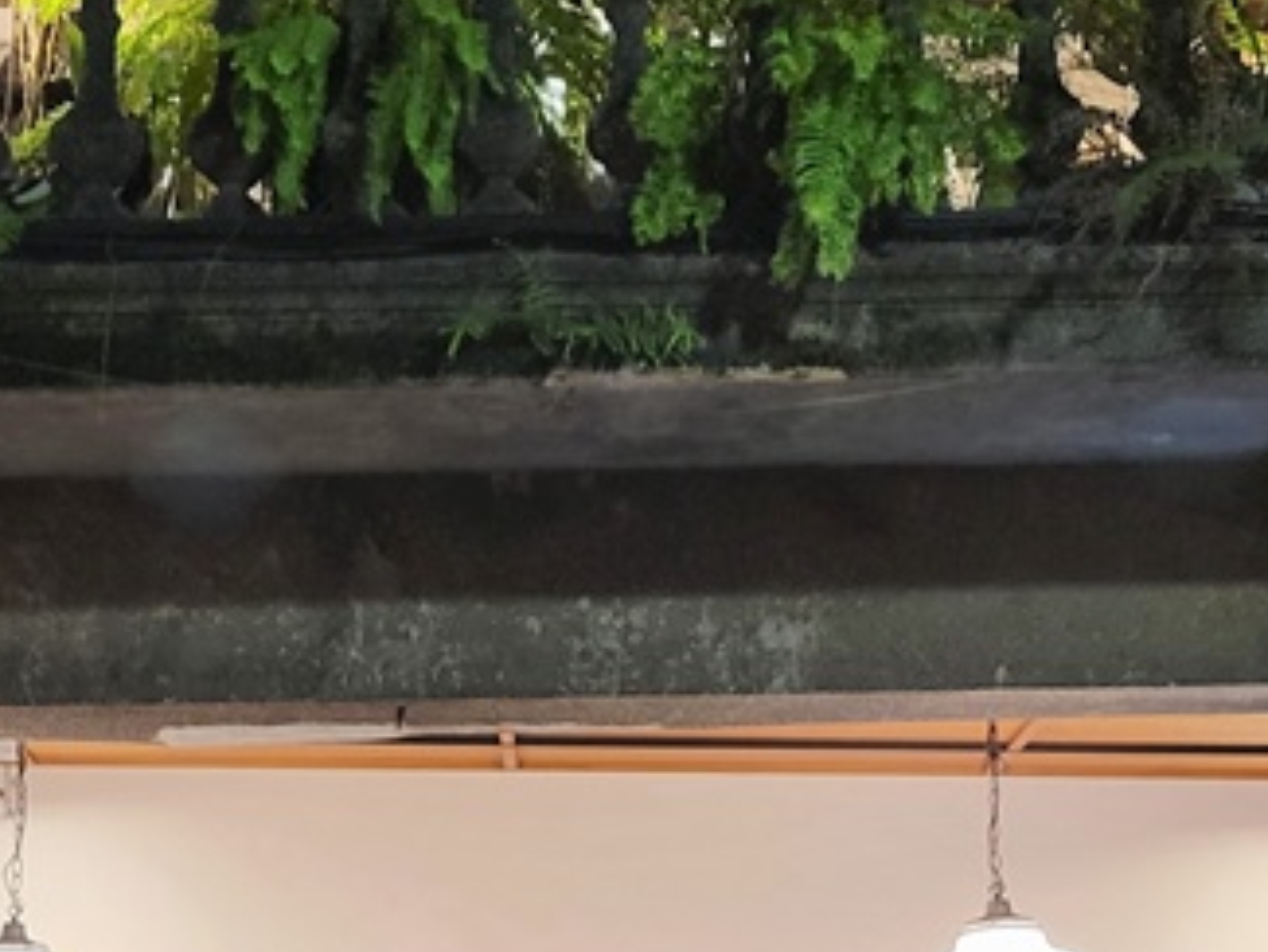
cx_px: 601
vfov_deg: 18.3
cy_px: 726
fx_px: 2932
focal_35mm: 80
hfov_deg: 24.4
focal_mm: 5.4
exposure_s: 1/40
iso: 400
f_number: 1.8
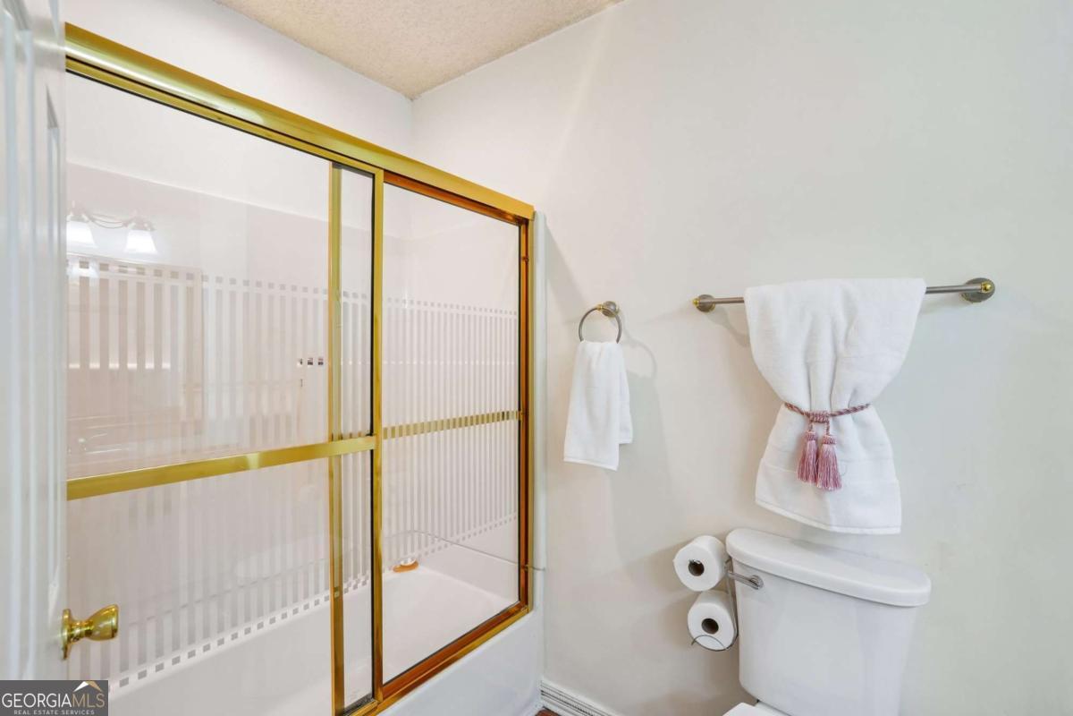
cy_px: 358
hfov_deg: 96.7
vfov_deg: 73.7
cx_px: 536
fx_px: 477
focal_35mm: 16
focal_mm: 16
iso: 400
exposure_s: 1/10
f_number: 8
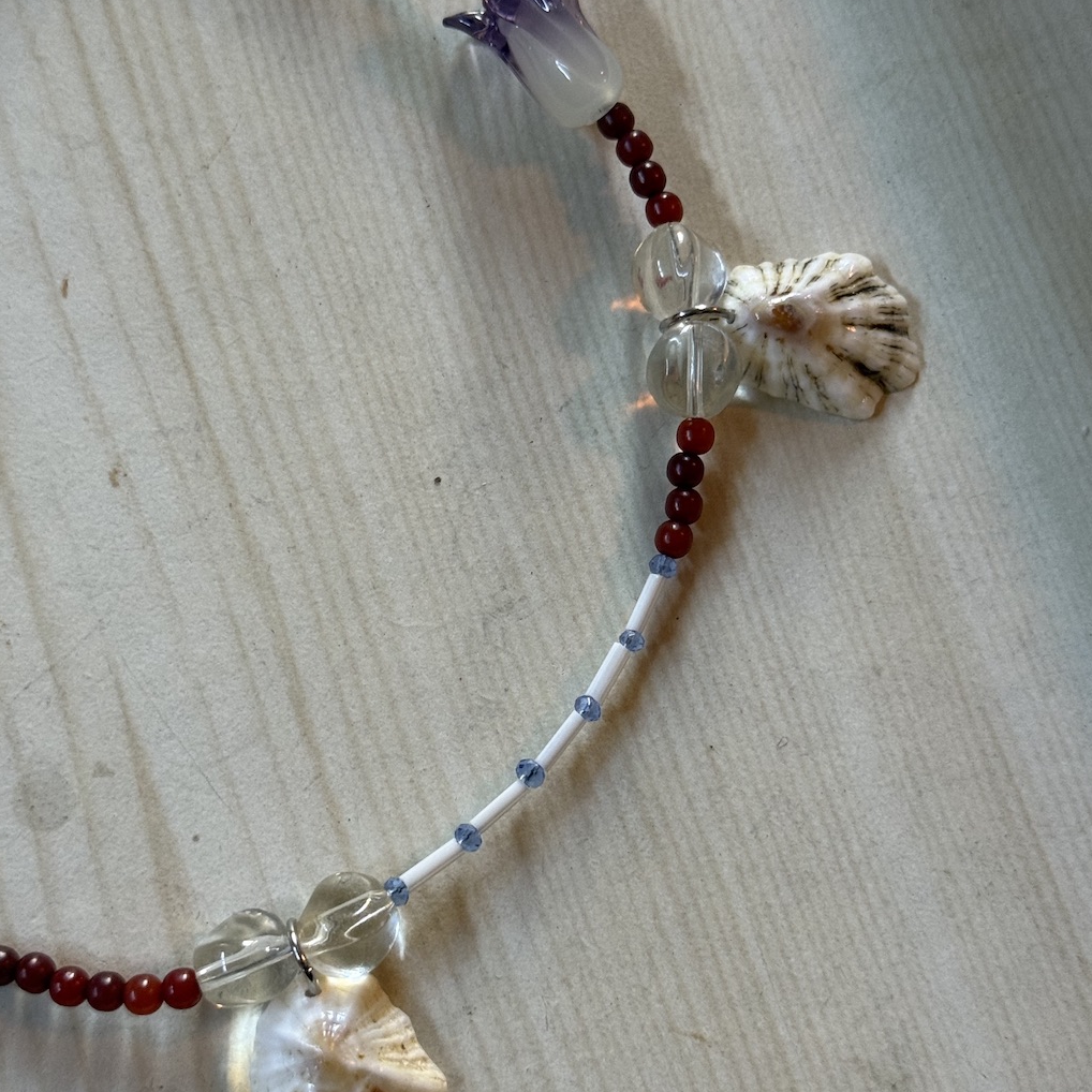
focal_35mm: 60
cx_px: 569
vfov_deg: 28.6
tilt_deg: -79.6
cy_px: 529
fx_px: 2141
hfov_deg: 28.6
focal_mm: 6.76
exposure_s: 1/60
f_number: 1.78
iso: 200
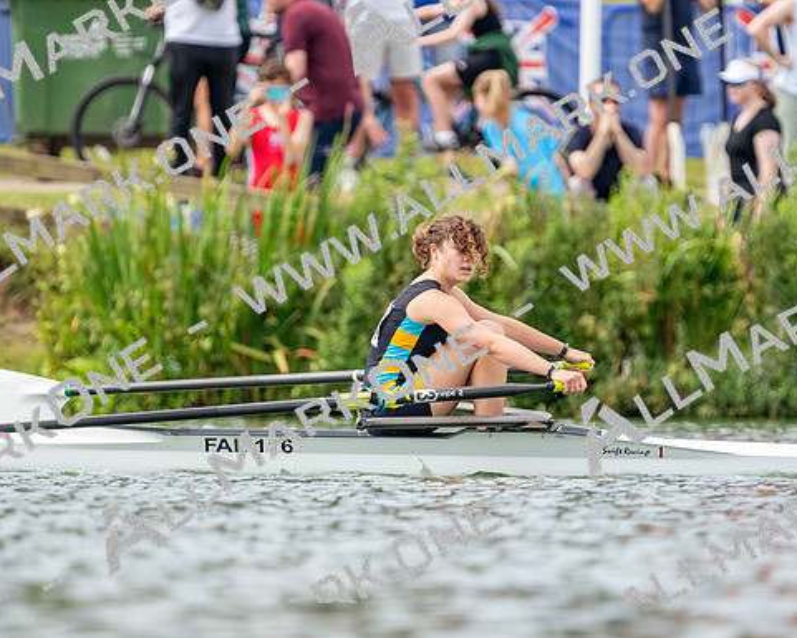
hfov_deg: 1.9
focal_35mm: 1019
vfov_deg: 1.5
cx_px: 439
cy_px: 319
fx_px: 24041
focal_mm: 600
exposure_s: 1/1600
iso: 800
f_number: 6.3
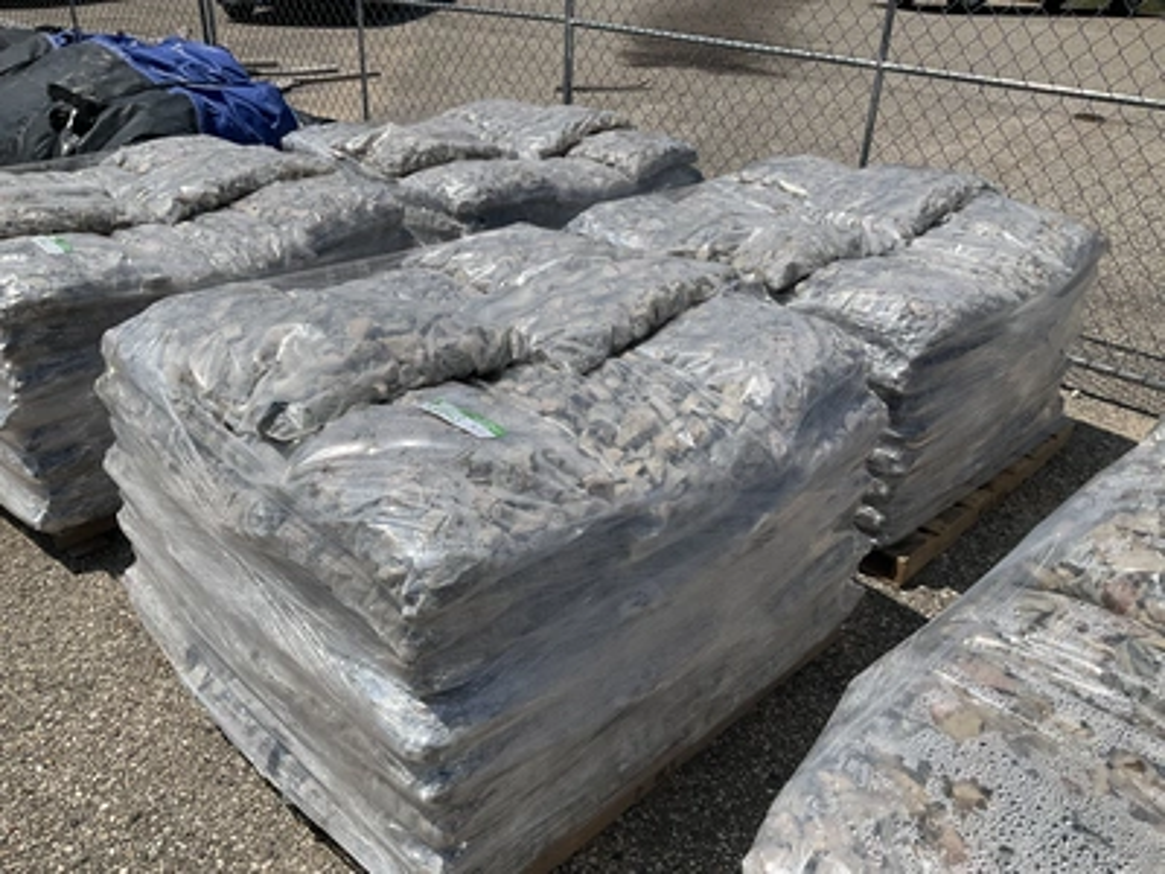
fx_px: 976
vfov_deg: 48.2
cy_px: 437
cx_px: 582
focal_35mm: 29
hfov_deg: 61.7
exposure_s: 1/4065
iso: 25
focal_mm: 3
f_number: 1.8
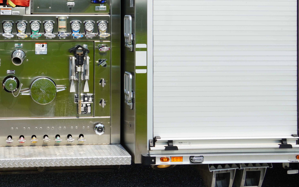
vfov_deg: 18.2
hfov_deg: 28.7
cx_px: 54
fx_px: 570
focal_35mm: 70
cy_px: 10
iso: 100
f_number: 11
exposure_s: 1/200
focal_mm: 25
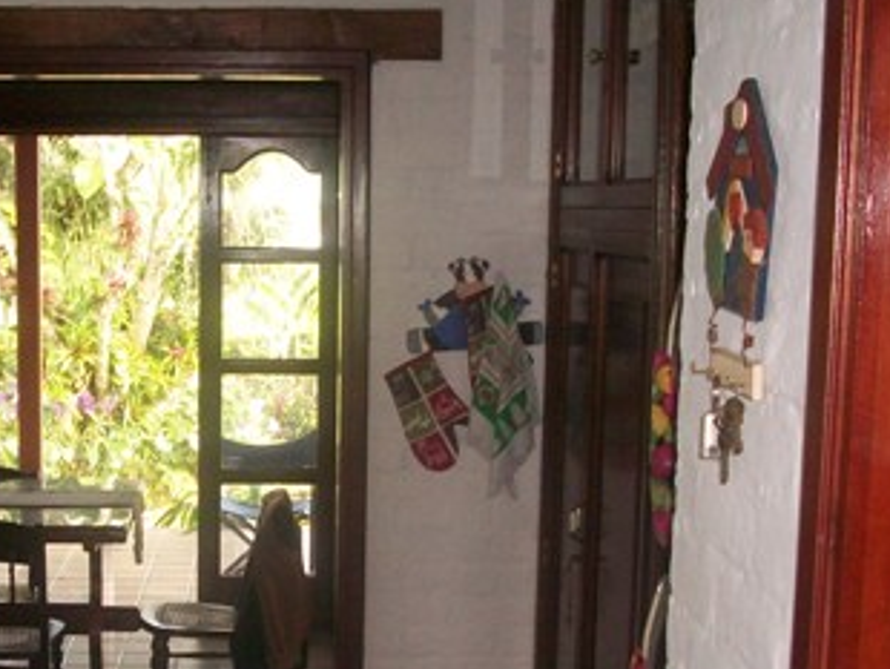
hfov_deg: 29.0
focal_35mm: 66
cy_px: 577
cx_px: 238
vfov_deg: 21.9
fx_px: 1698
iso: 160
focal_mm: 5.7
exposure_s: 1/60
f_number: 2.9
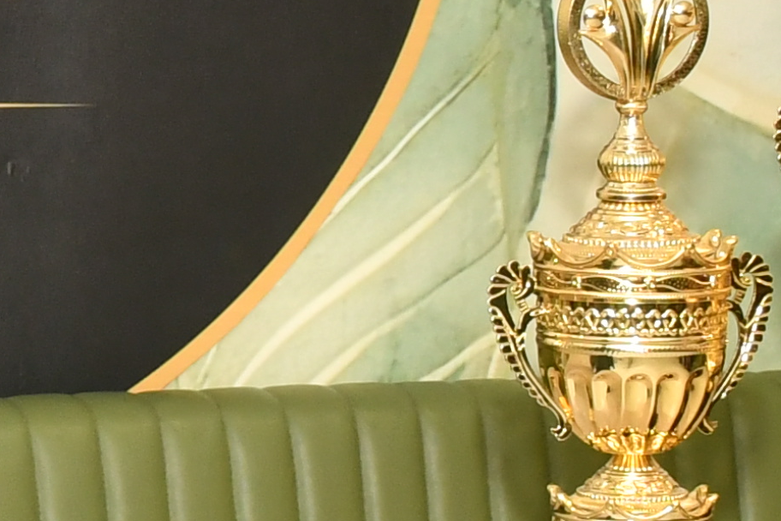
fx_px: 5163
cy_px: 25
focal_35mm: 238
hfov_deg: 8.4
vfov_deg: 5.8
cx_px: -543
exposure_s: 1/125
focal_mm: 26
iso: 500
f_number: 6.3
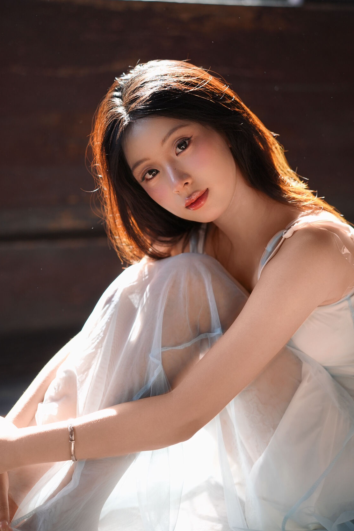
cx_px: 164
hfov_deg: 25.0
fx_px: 797
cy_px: 277
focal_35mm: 54
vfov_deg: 36.9
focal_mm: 50
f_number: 2
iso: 400
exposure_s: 1/1250
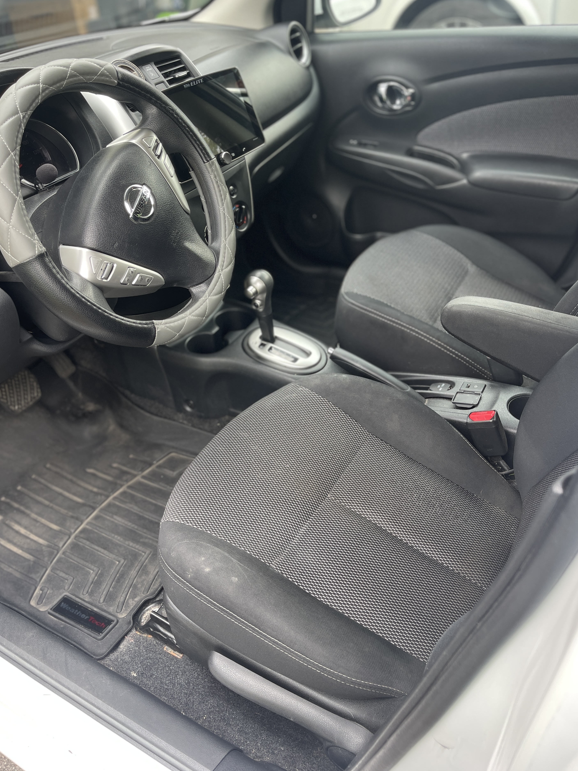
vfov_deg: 63.4
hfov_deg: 49.7
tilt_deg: -35.6
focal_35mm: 28
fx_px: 623
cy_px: 375
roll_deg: +7.3
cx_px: 281
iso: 50
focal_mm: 5.1
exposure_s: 1/121
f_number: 1.6
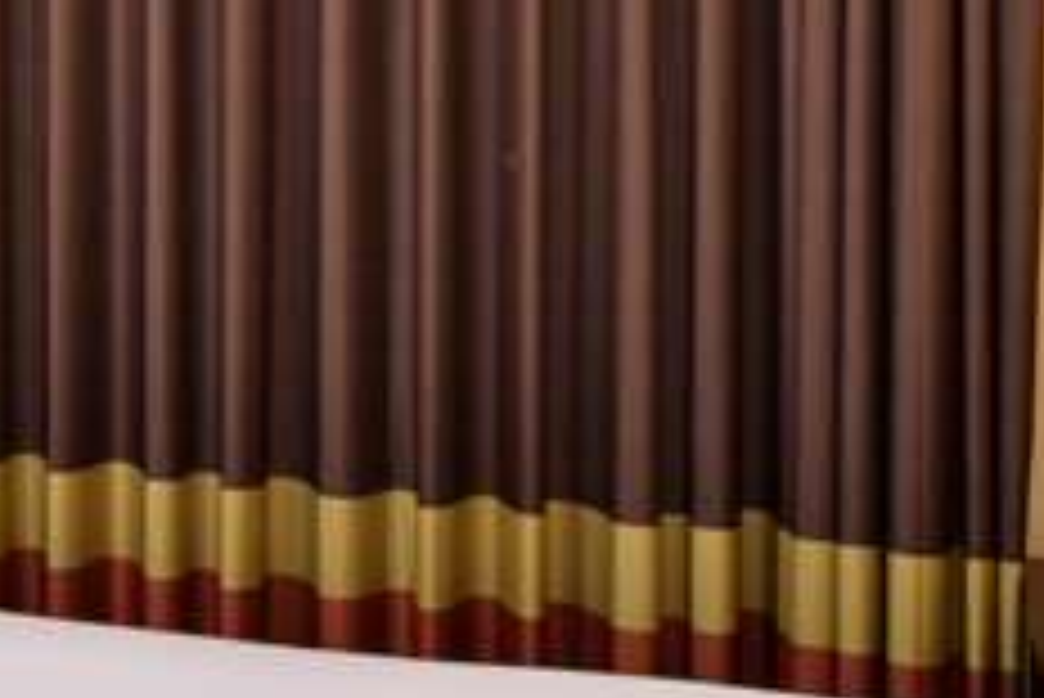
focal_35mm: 106
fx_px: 3076
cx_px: -664
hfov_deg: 16.9
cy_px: 484
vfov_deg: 12.9
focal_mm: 24
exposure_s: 1/30
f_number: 13
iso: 640
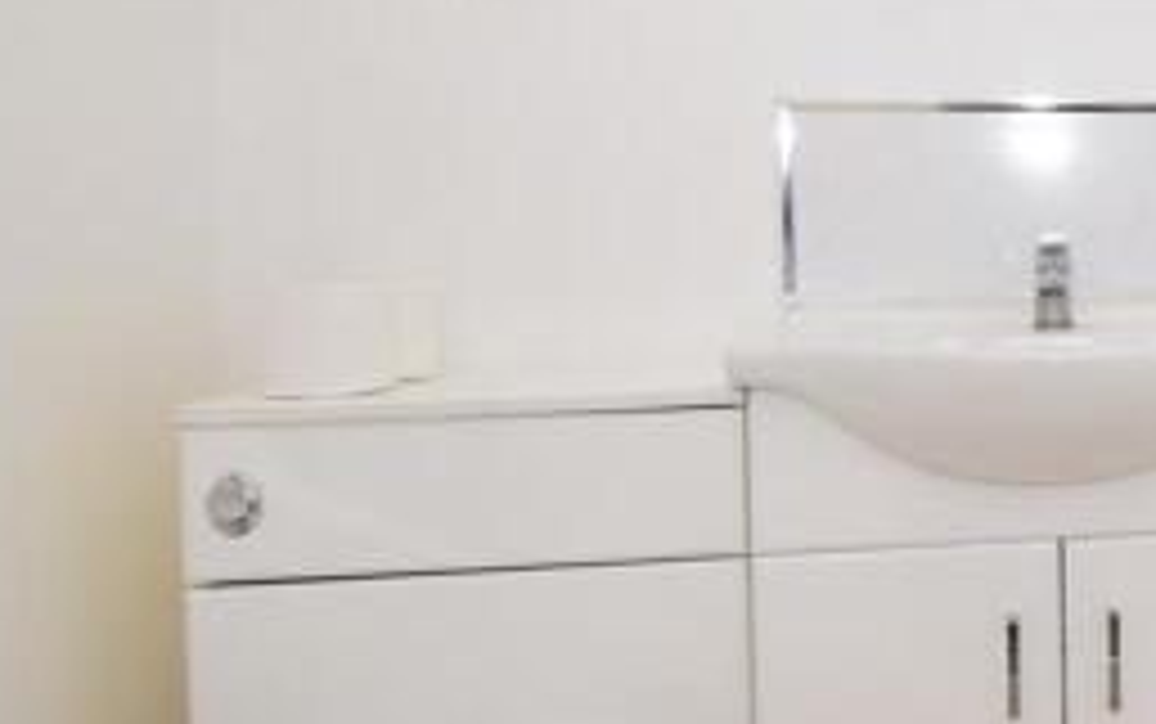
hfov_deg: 38.8
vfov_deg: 32.5
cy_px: 236
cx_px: 1345
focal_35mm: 39
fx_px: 1229
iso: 400
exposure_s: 1/100
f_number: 10
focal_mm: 10
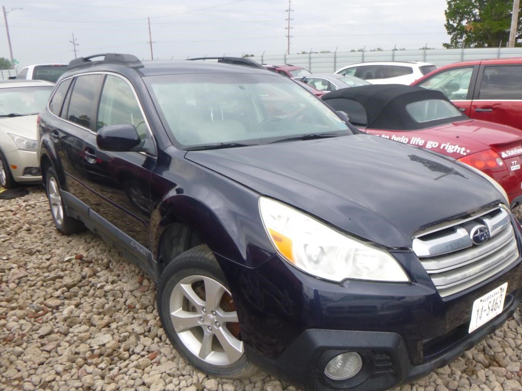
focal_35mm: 28
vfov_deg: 49.7
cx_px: 260
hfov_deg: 63.4
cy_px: 214
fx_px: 422
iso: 160
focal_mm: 4.5
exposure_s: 1/60
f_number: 3.9
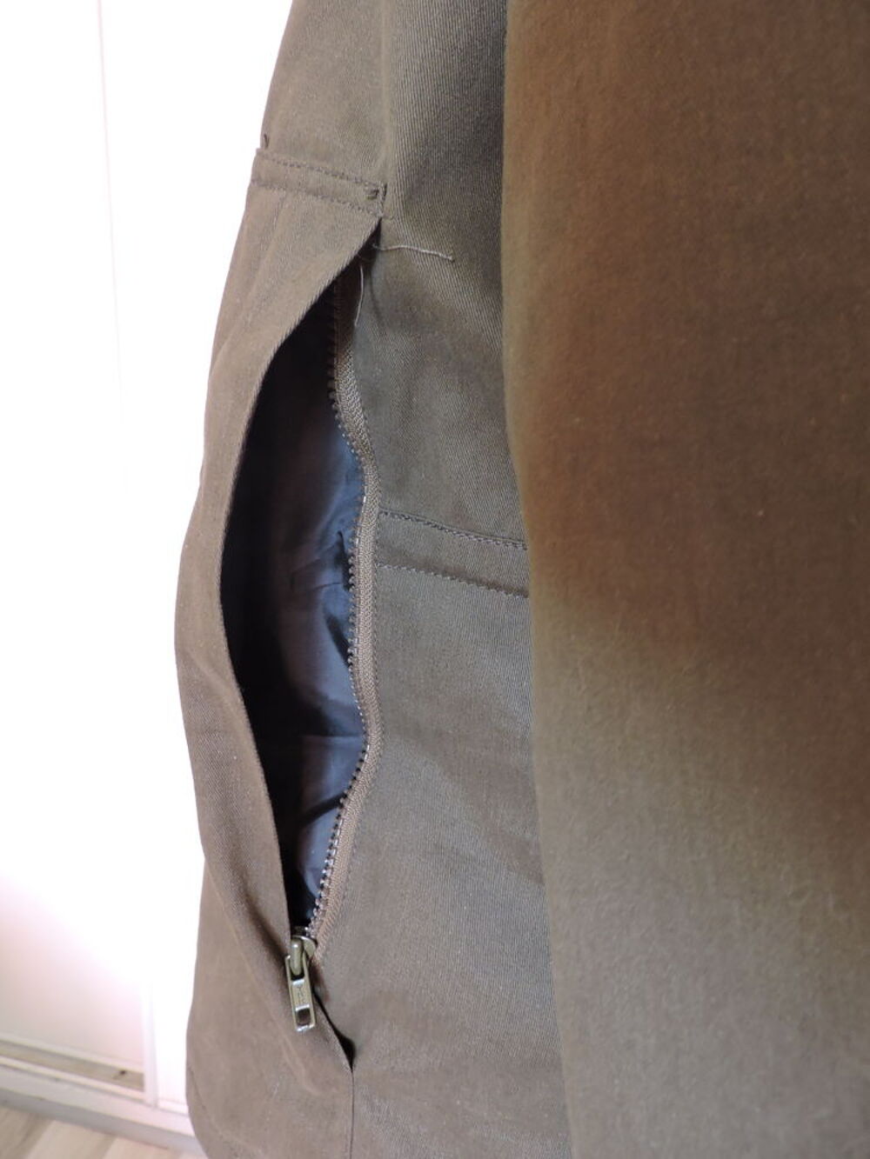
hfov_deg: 56.8
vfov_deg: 71.6
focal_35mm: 24
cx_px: 435
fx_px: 804
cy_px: 580
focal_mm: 4.3
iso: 400
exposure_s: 1/15
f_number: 3
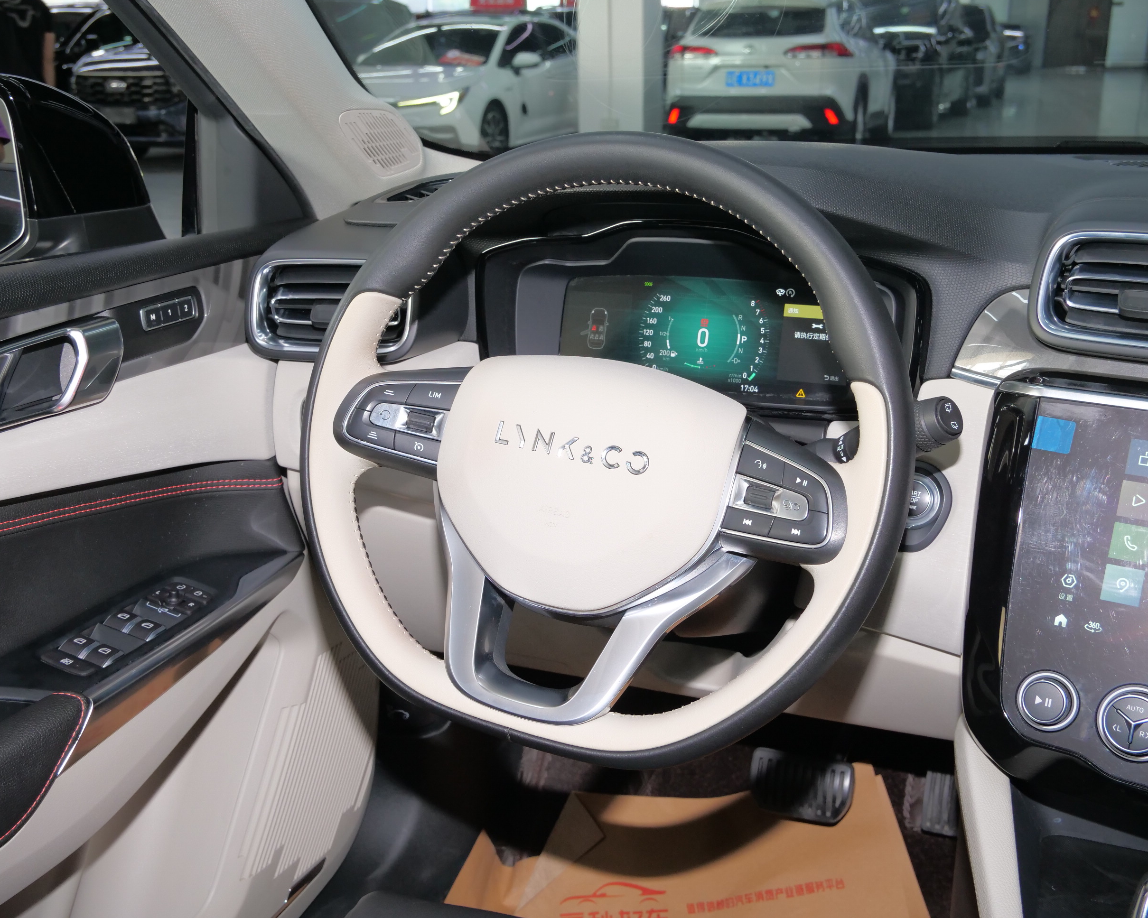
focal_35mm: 36
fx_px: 1223
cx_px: 579
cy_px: 453
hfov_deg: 50.3
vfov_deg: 41.2
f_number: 5.6
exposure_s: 1/15
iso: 800
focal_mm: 17
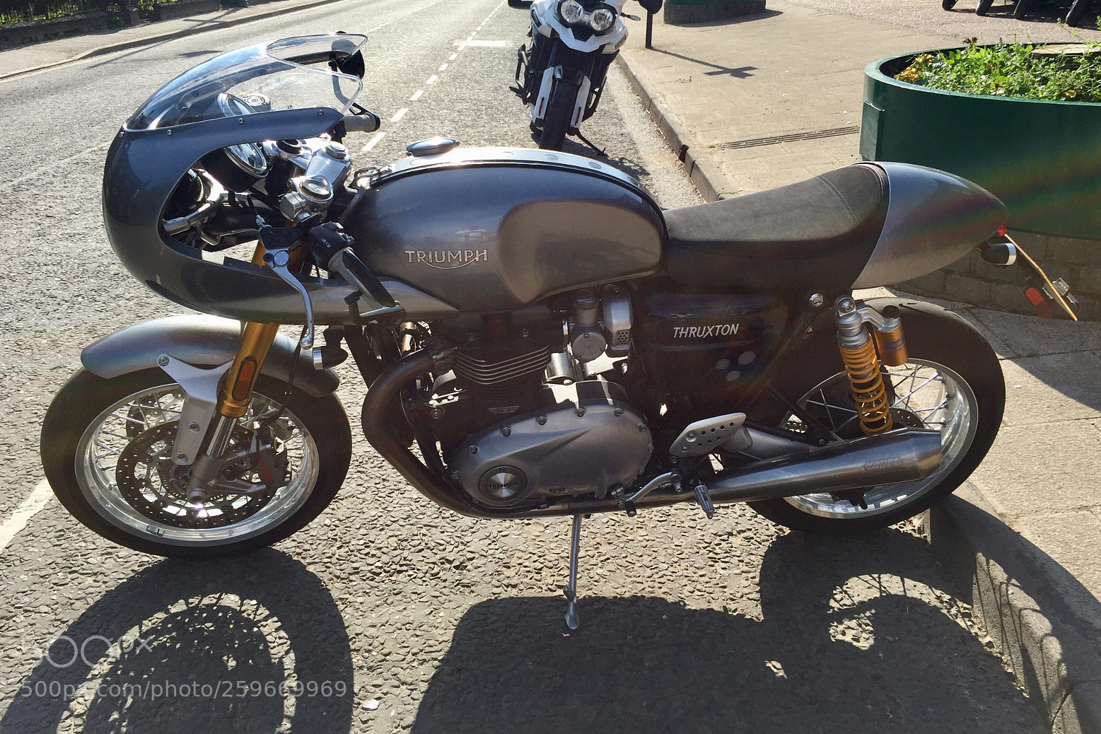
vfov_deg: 42.2
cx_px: 542
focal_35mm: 31
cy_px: 320
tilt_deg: -21.1
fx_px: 948
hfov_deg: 60.3
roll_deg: +0.0
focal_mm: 4.15
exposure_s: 1/1522
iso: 32
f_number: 2.2
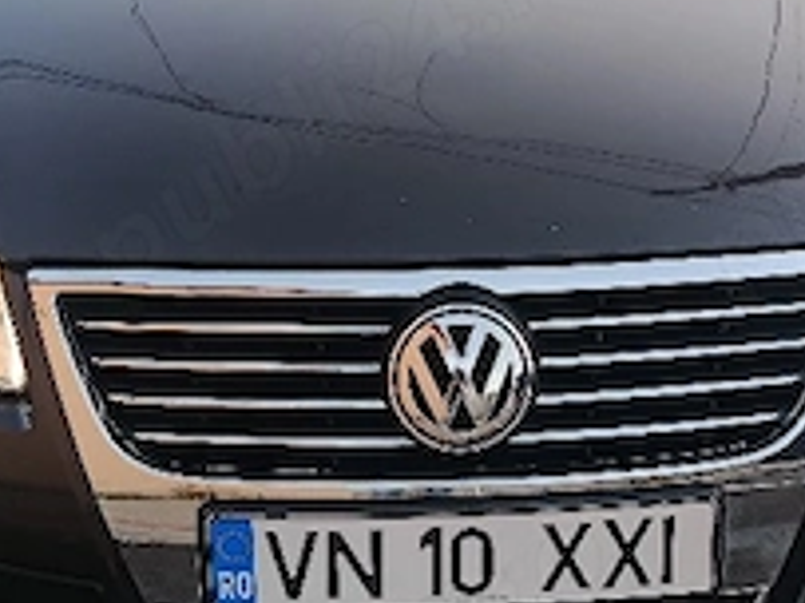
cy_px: 115
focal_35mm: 71
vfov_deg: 20.5
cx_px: 504
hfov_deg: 27.3
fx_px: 1650
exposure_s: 1/100
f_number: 1.7
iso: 598
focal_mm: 5.24
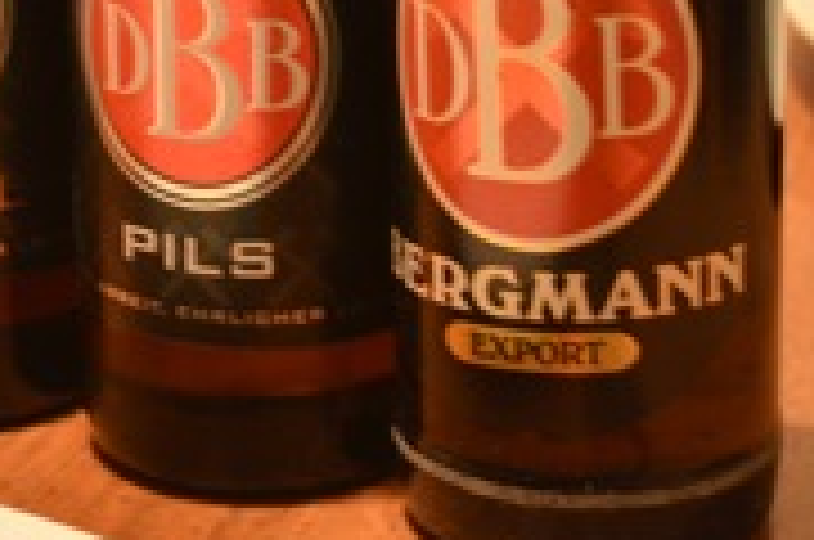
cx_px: 139
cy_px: 20
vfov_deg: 8.2
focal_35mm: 166
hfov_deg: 12.3
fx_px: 3747
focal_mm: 50
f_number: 5.6
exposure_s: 1/2
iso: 640
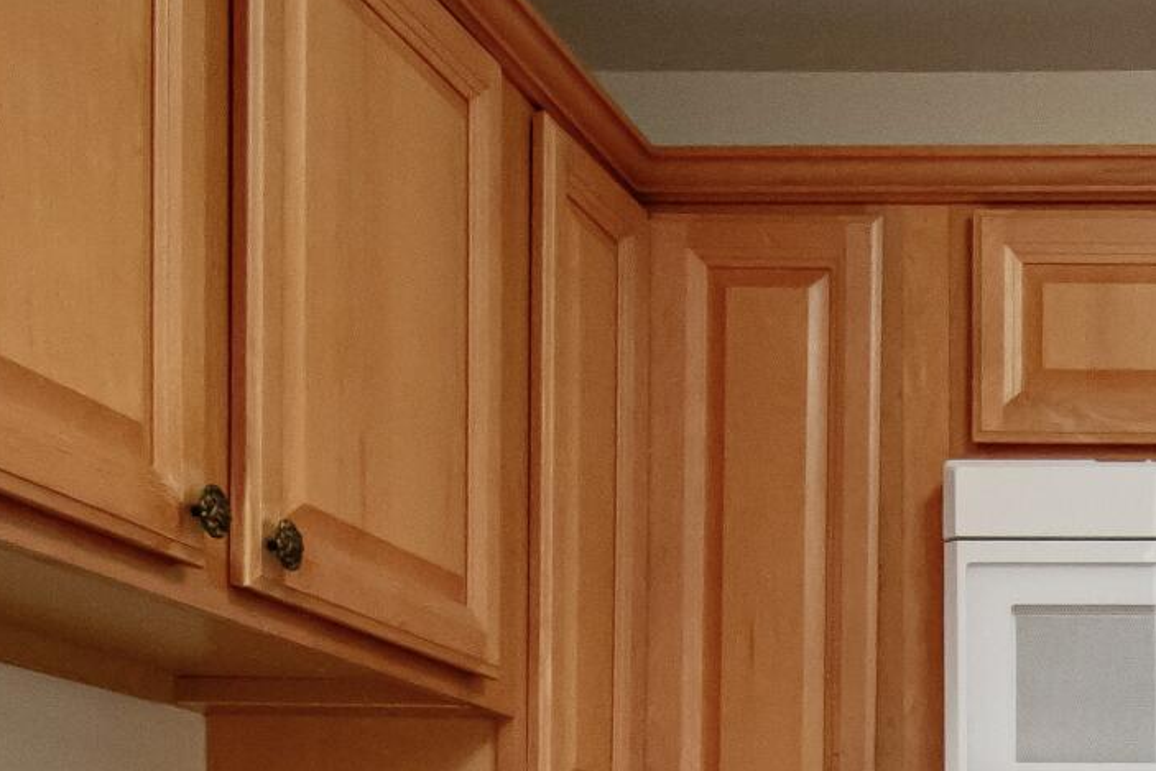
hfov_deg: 28.0
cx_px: 1342
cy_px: 1050
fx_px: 2055
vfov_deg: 19.3
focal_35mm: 64
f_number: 4.5
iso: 1250
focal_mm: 10
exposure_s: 1/200
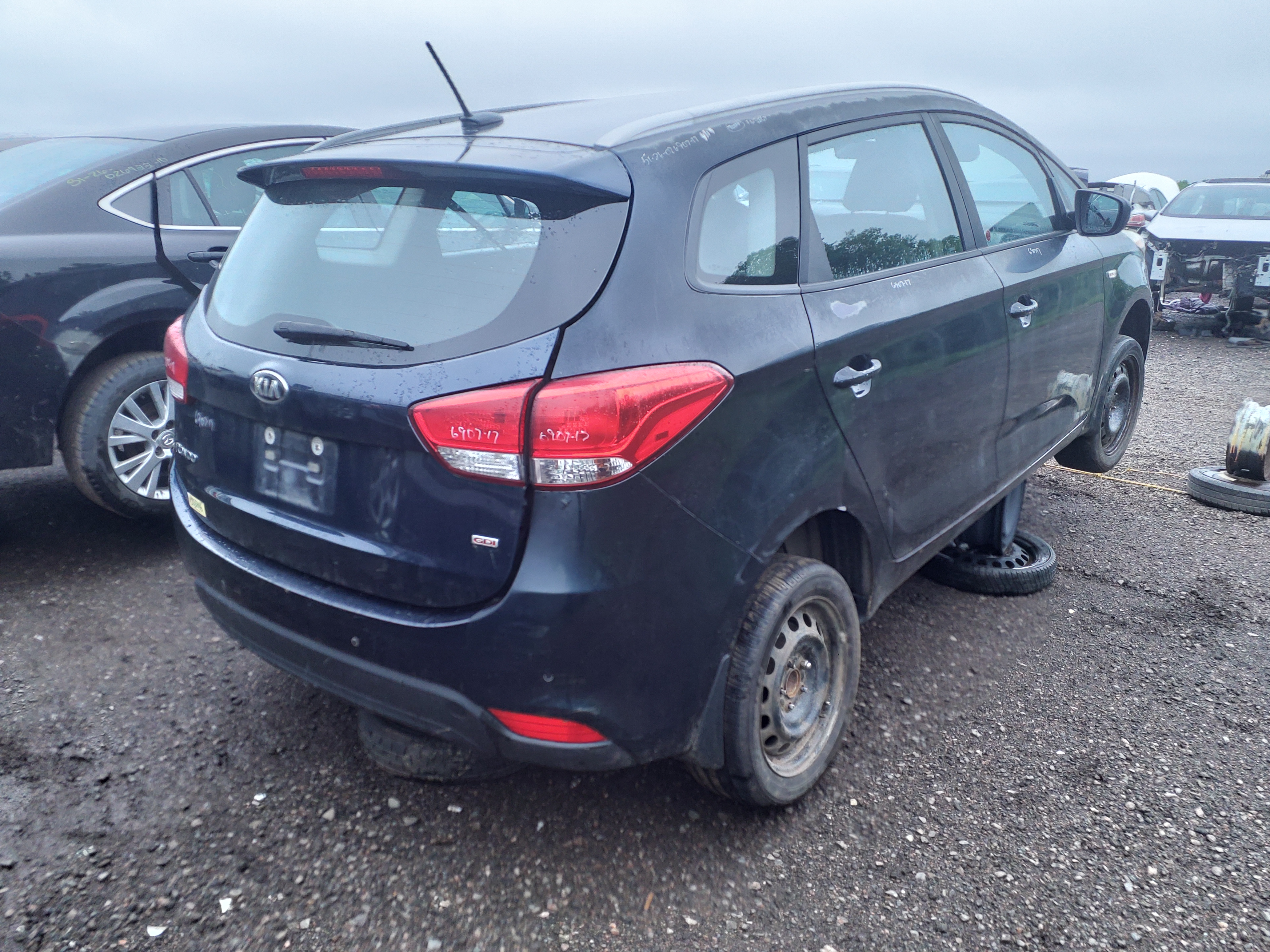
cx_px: 635
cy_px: 476
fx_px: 954
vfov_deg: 53.1
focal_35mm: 26
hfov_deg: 67.3
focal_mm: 3.58
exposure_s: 1/60
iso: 64
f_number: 1.9
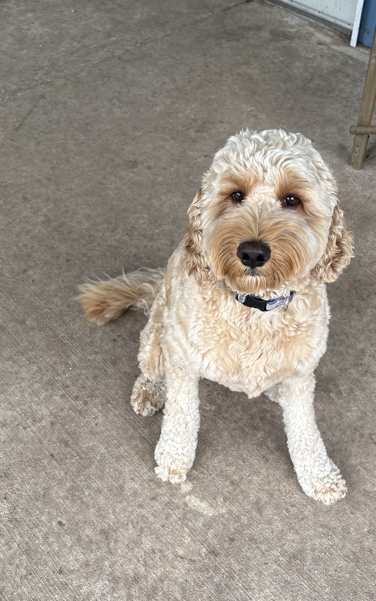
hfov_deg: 31.9
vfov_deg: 49.1
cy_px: 254
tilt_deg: -43.2
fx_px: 656
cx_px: 225
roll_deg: -1.8
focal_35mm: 40
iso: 50
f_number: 1.6
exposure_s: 1/763
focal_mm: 5.96
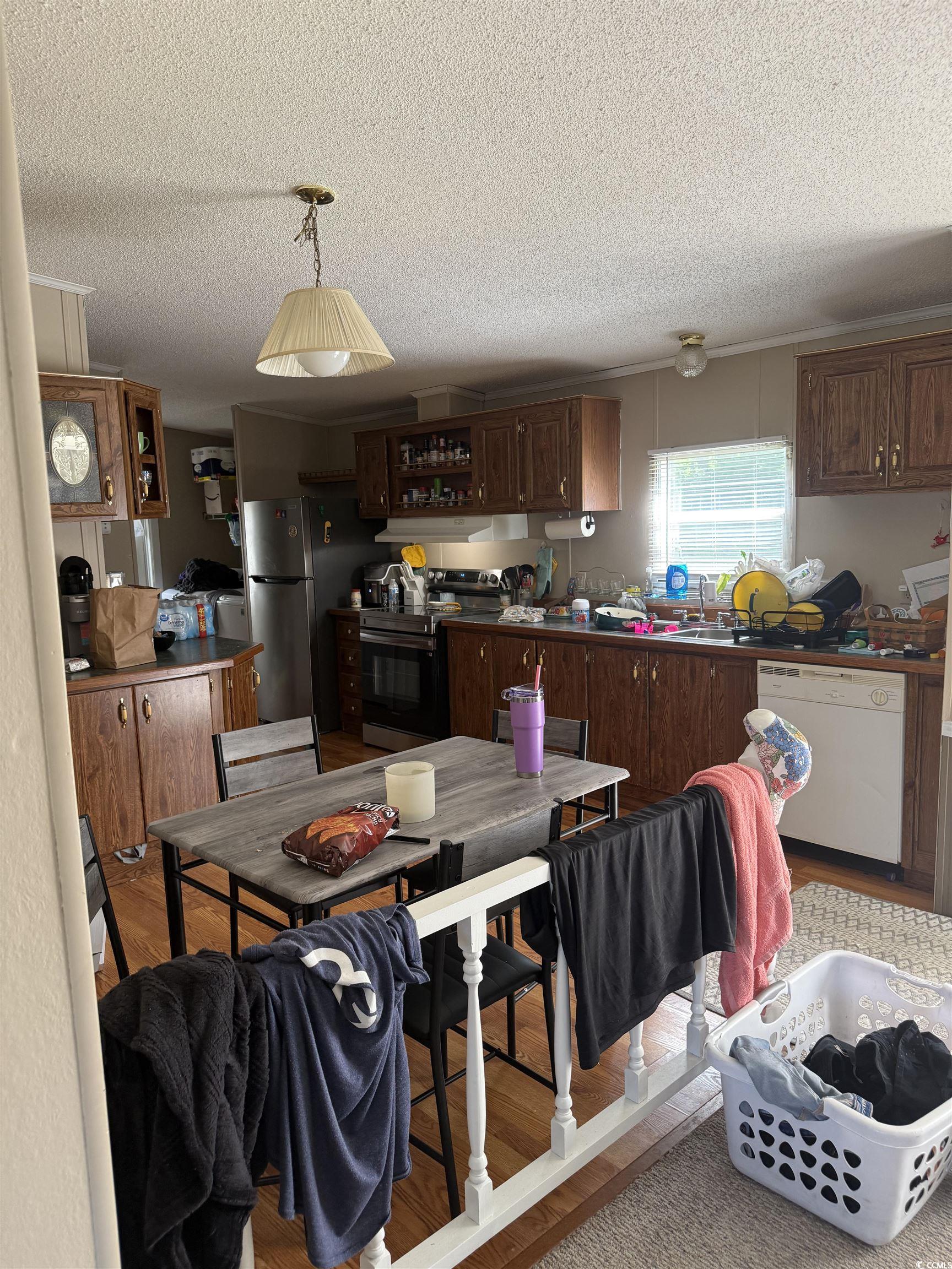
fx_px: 880
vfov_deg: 71.6
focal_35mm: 24
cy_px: 634
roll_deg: +1.1
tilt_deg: -7.3
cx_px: 476
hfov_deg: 56.8
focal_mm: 6.76
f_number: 1.78
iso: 160
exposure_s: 1/121
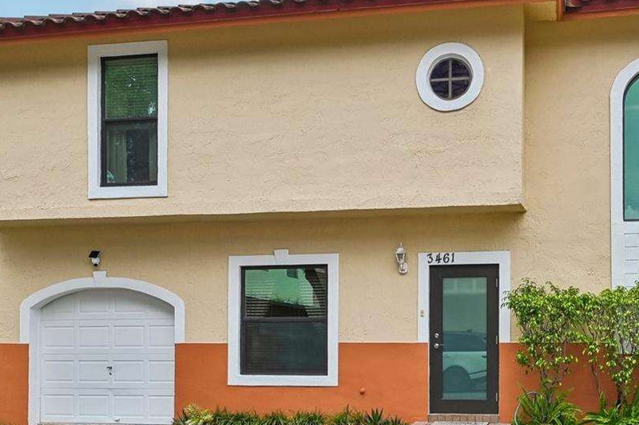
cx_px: 353
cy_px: 186
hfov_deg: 48.4
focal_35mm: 40
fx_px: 710
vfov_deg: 33.3
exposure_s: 1/160
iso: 100
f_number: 7.1
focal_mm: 20
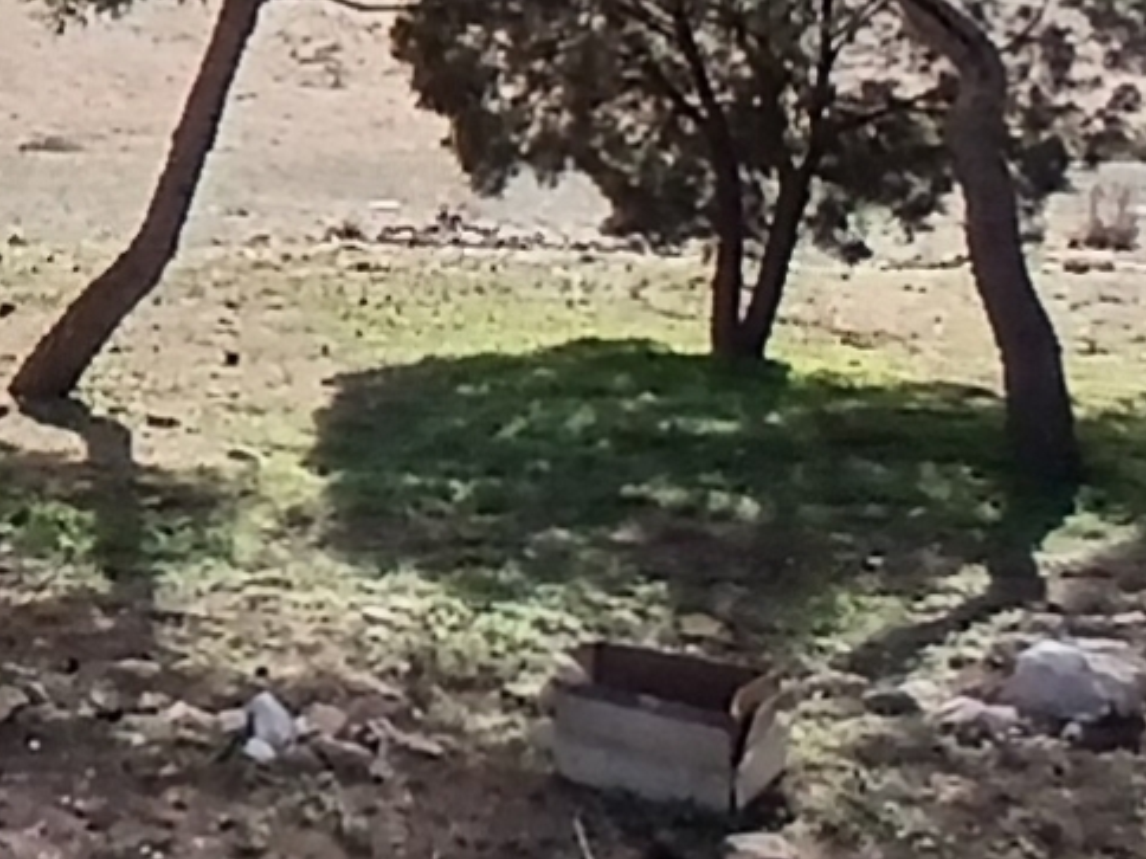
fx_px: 2980
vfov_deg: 15.9
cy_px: -140
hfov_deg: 18.6
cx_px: -694
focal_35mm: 90
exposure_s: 1/769
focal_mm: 1.4
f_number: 2.2
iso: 50
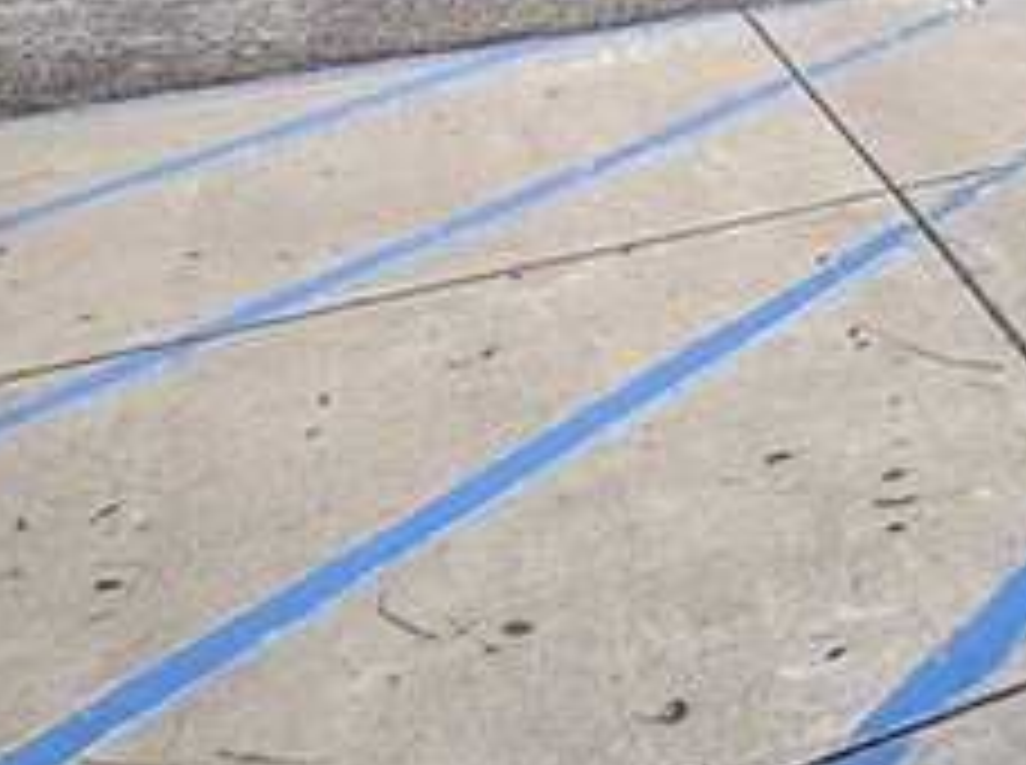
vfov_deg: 20.1
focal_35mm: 63
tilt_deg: -3.0
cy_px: -371
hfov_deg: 22.0
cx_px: 1746
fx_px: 1863
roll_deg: -0.3
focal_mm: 2.22
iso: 50
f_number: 2.2
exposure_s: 1/561
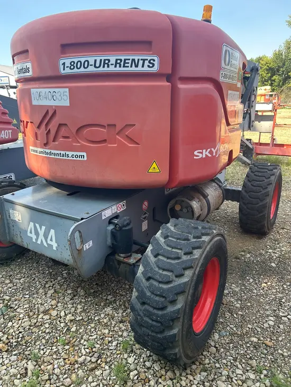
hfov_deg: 53.1
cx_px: 146
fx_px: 291
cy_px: 194
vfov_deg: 67.3
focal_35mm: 26
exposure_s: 1/402
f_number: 1.5
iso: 50
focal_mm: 5.7
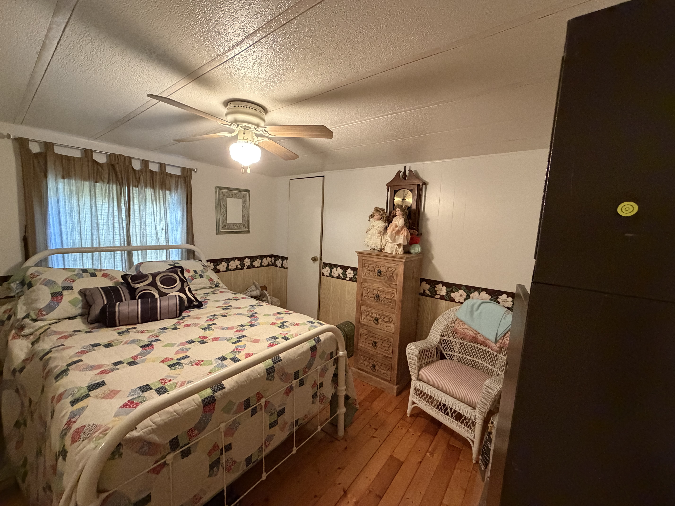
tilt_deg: -5.9
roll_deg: -1.9
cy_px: 253
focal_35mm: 14
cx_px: 338
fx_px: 273
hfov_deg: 102.1
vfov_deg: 85.7
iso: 800
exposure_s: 1/60
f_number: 2.2
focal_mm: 2.22
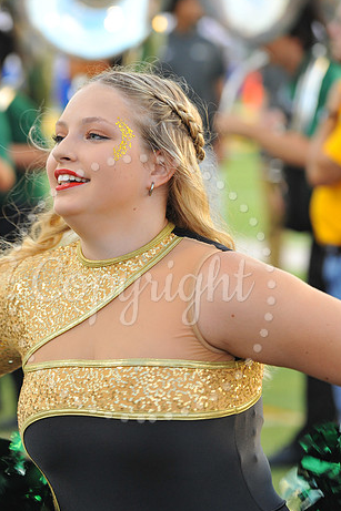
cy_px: 287
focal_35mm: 214
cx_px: 141
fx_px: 3043
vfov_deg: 9.6
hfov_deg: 6.4
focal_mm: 170
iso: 1000
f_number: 6.3
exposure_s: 1/100
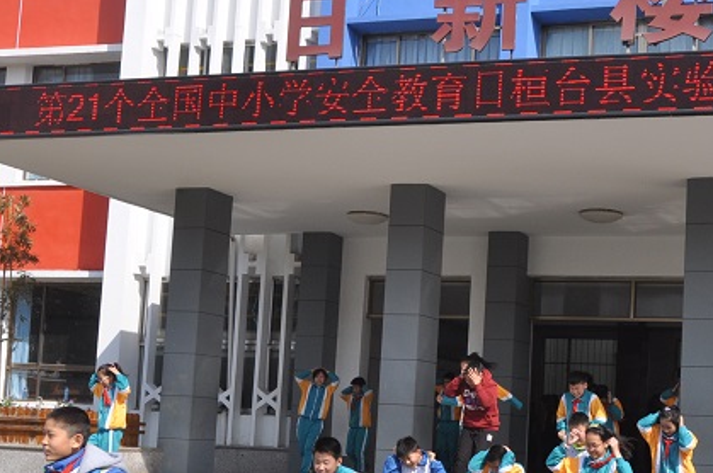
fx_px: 1246
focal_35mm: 63
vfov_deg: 21.4
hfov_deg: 31.2
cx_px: 556
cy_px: 300
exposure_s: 1/500
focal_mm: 22
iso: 400
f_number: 11
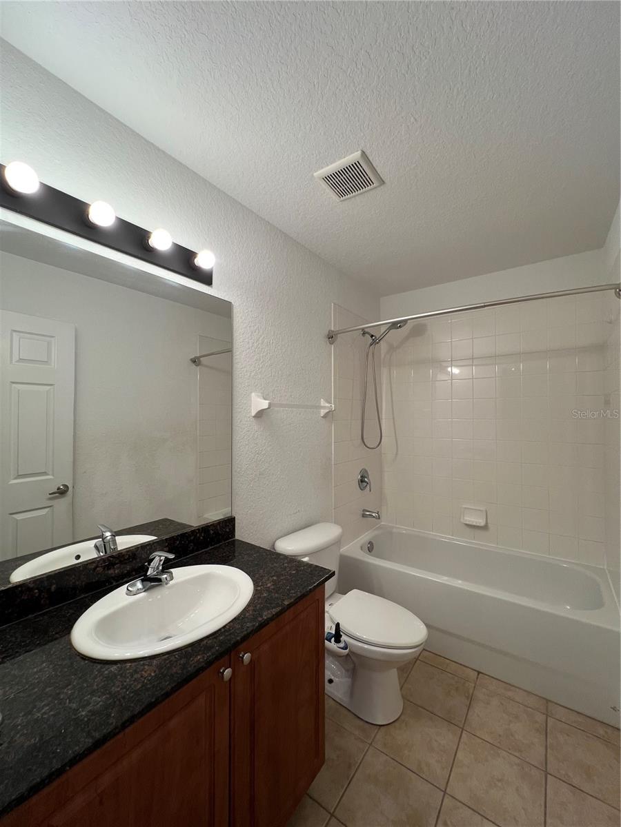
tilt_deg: +1.7
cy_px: 414
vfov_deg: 106.2
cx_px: 310
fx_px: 311
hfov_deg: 89.9
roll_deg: +0.3
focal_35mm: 13
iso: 64
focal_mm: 1.57
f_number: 1.8
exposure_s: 1/120
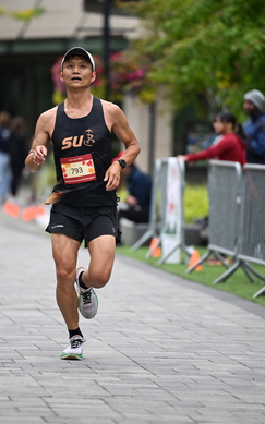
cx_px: 125
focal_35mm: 288
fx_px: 3329
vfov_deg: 7.3
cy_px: 190
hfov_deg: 4.6
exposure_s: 1/2500
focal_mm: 200
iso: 1250
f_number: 2.8
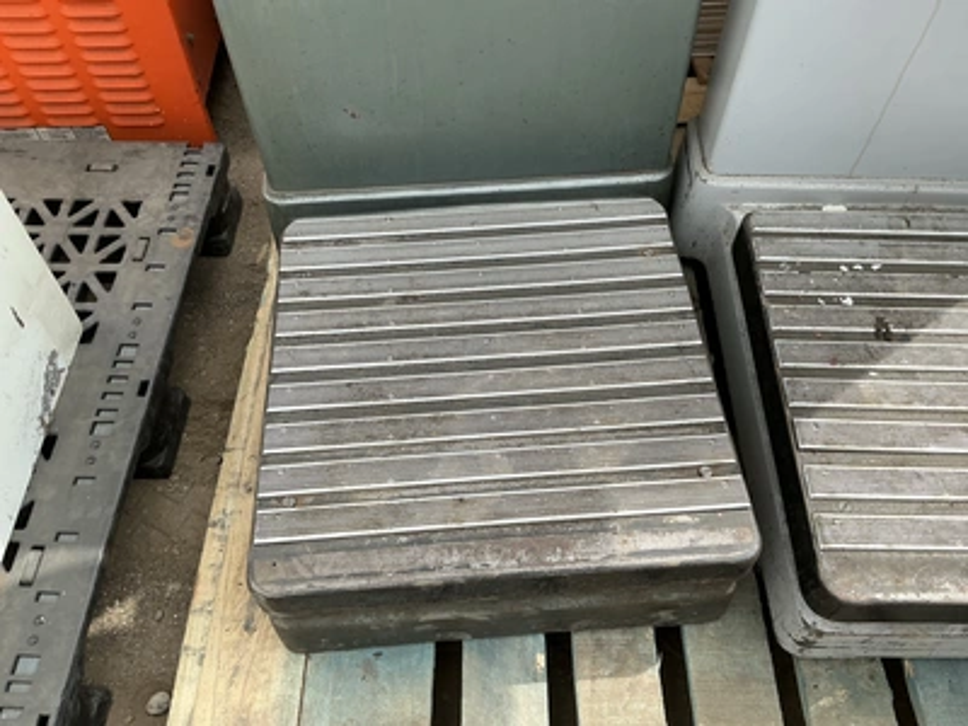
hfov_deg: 63.4
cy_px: 363
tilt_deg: -56.0
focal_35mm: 28
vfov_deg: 49.7
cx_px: 484
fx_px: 783
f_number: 1.8
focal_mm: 3
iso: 25
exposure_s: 1/635
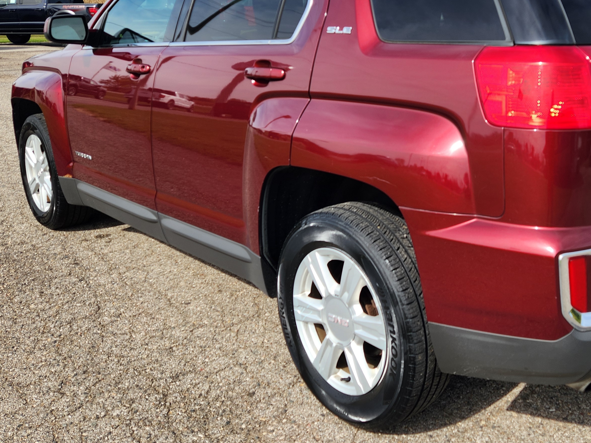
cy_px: 152
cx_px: 402
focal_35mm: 39
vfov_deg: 36.5
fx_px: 666
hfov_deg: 47.0
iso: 20
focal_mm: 5.4
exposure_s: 1/1176
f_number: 1.8
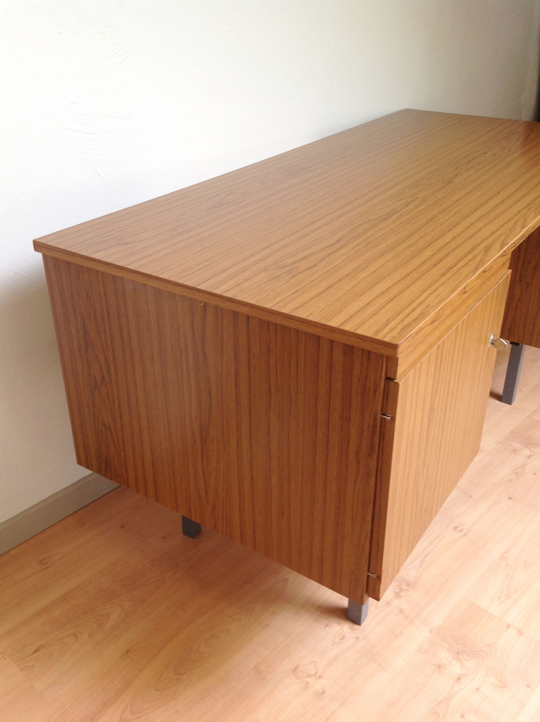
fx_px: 730
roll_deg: +1.1
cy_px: 361
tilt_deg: -30.2
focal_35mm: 35
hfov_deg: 40.6
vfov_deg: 52.7
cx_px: 270
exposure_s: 1/17
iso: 50
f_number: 2.4
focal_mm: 4.28
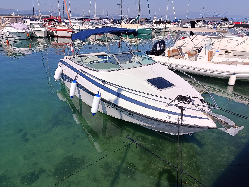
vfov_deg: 59.0
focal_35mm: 23
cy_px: 94
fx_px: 166
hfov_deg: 73.8
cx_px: 124
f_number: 1.6
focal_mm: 6.14
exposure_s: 1/1041
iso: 50
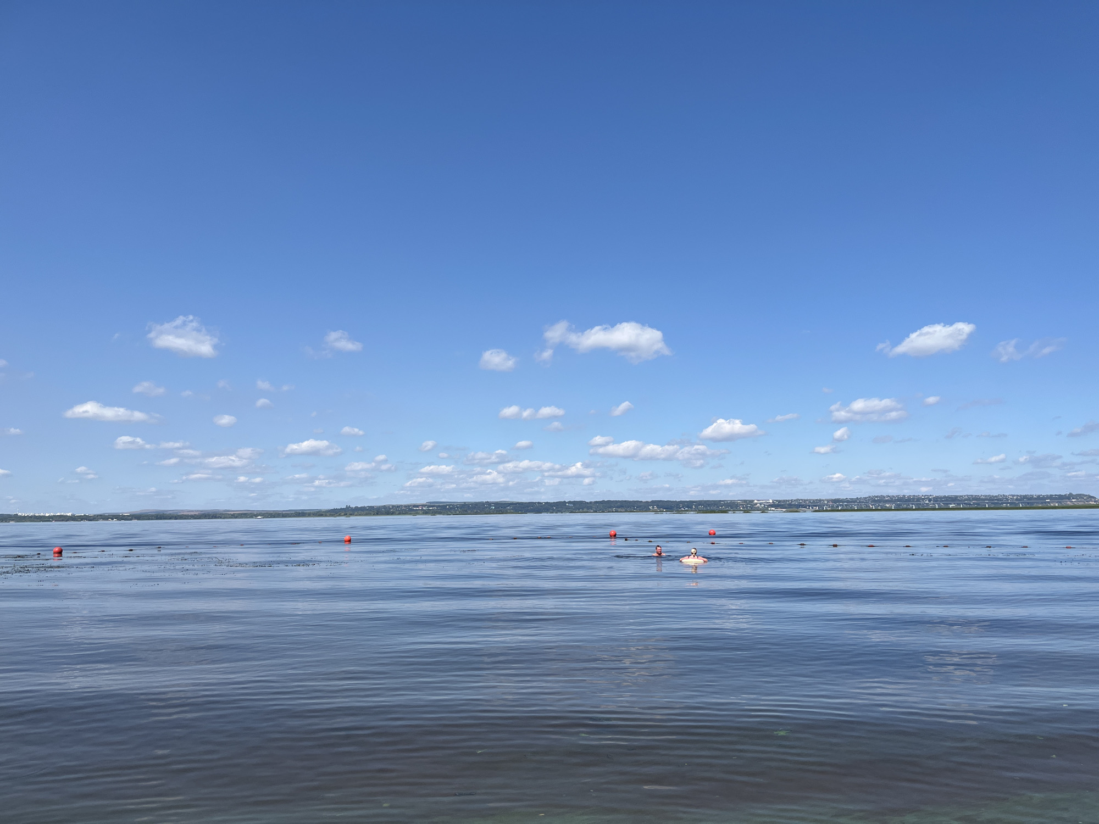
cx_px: 550
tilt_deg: +6.7
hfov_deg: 67.3
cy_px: 412
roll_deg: +0.7
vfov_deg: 53.1
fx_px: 825
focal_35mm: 26
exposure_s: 1/5319
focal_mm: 5.1
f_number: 1.6
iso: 50
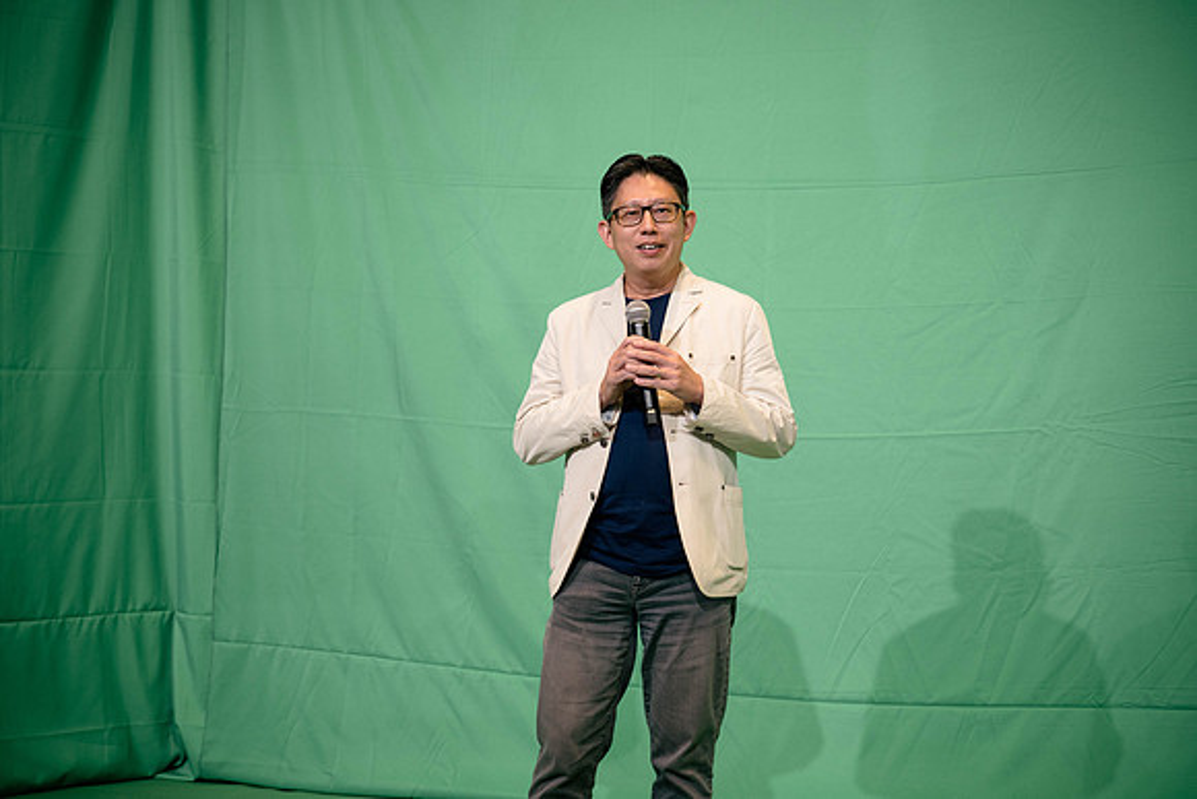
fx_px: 1764
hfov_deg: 37.5
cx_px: 598
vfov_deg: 25.5
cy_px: 400
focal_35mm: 53
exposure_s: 1/160
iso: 320
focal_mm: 25
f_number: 2
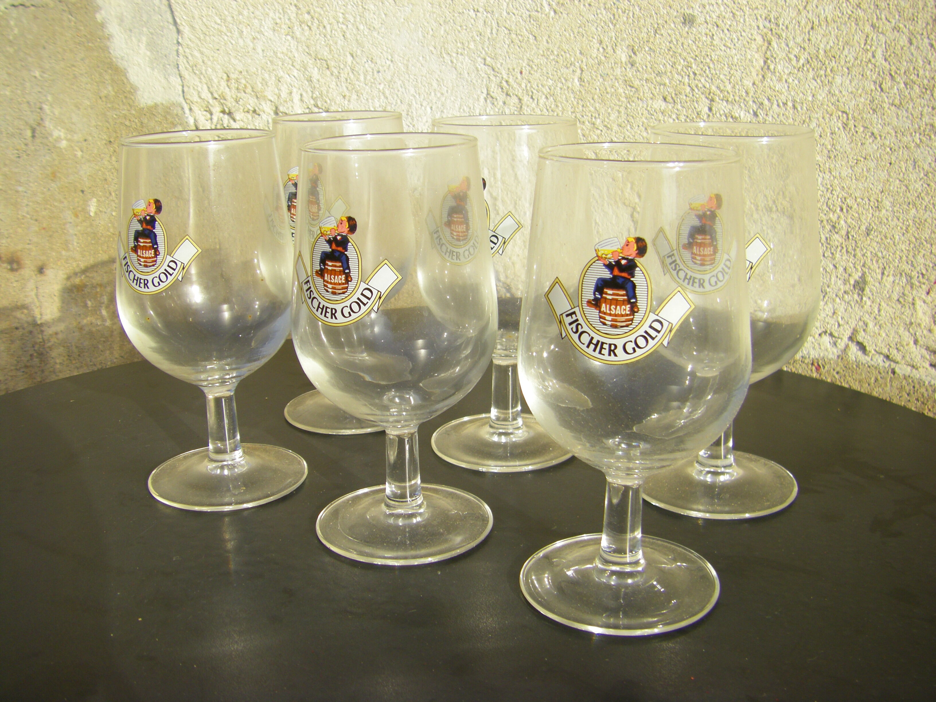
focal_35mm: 38
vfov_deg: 37.7
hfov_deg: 49.0
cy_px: 351
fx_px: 1028
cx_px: 468
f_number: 7
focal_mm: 6.3
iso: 64
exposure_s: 1/125
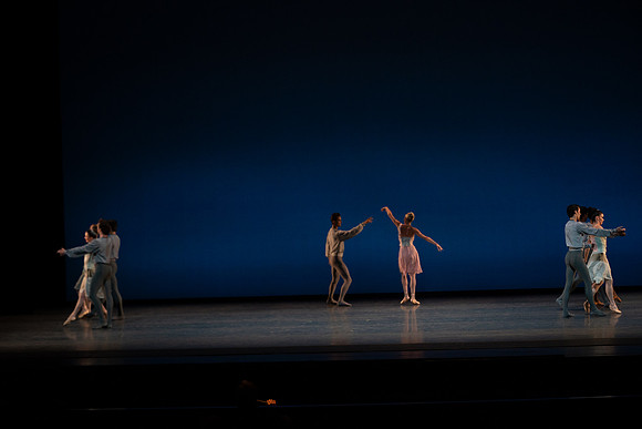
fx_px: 1552
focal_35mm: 87
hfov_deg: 23.4
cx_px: 321
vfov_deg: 15.7
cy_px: 214
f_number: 8
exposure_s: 1/500
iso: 3200
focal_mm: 87
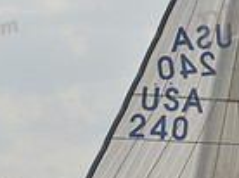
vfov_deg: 0.9
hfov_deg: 1.2
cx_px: 109
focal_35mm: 1620
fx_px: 11166
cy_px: 276
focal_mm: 400
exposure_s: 1/2500
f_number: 7.1
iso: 200
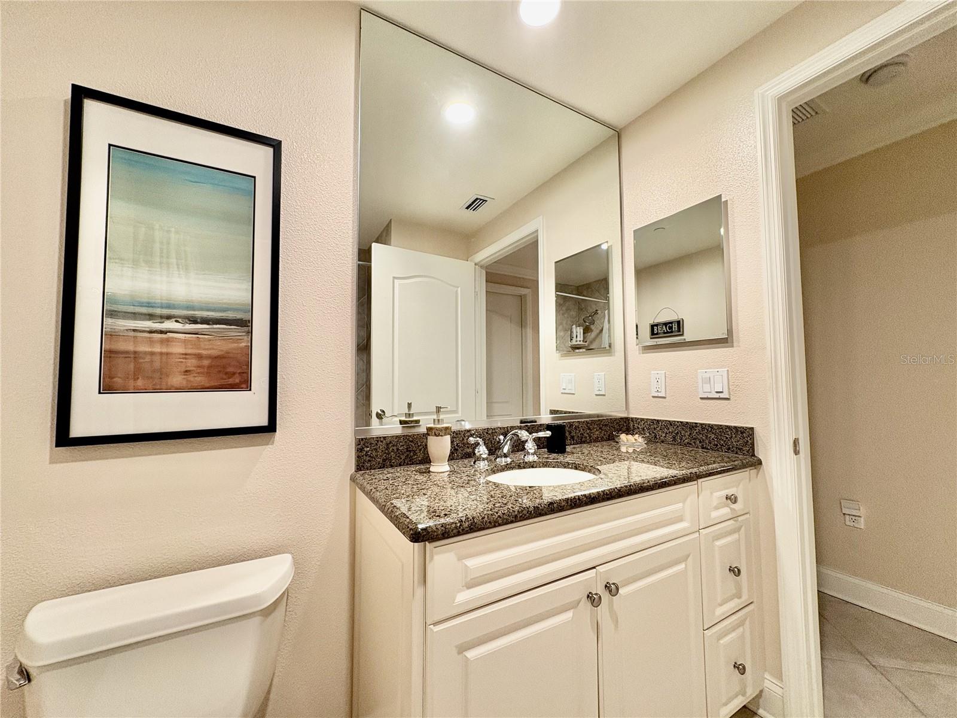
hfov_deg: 102.1
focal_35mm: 14
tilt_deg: +3.0
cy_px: 359
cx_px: 478
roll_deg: +0.6
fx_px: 387
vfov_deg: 85.7
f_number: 2.2
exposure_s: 1/60
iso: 160
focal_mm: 2.22
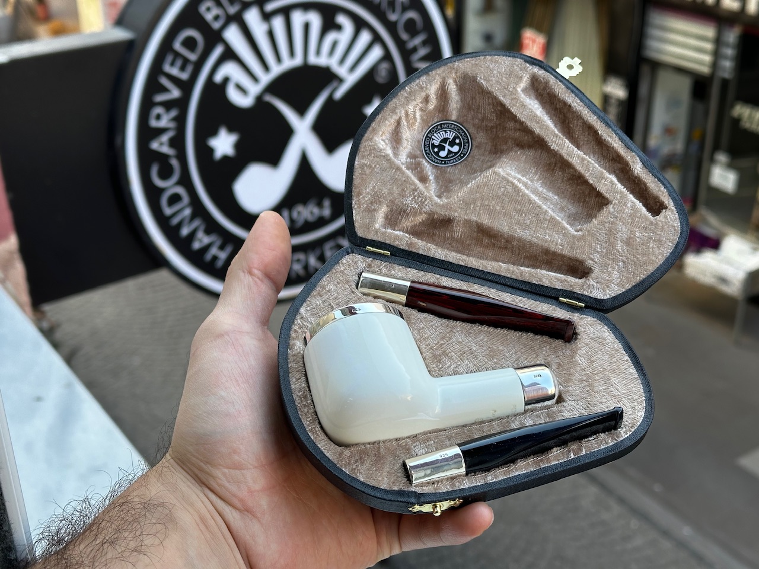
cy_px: 284
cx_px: 380
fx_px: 1052
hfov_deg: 39.7
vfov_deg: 30.3
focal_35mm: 48
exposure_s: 1/216
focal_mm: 6.86
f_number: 1.78
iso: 50
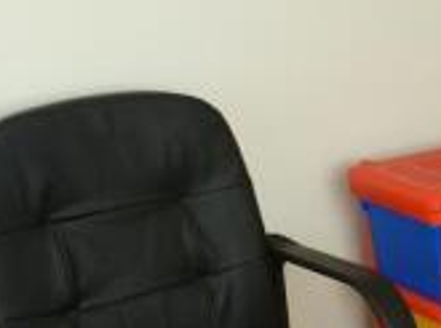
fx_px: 1081
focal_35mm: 85
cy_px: 217
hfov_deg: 19.7
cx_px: 680
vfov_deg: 17.3
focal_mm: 4.3
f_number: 3.3
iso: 160
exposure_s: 1/60
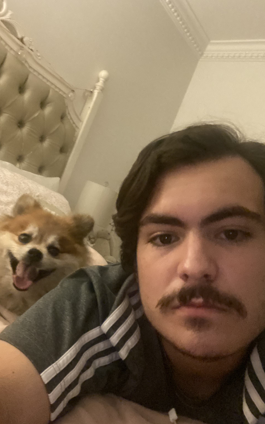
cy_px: 211
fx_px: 370
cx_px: 107
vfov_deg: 59.7
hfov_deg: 39.3
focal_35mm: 32
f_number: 2.2
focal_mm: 2.71
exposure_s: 1/15
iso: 1600
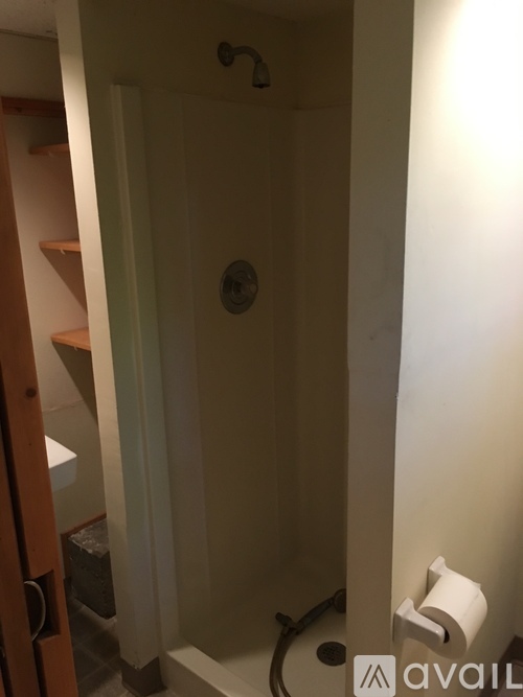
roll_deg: +3.0
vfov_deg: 61.7
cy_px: 348
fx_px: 584
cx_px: 262
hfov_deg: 48.2
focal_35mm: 29
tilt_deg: -17.0
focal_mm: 4.15
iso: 250
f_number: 2.2
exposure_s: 1/30
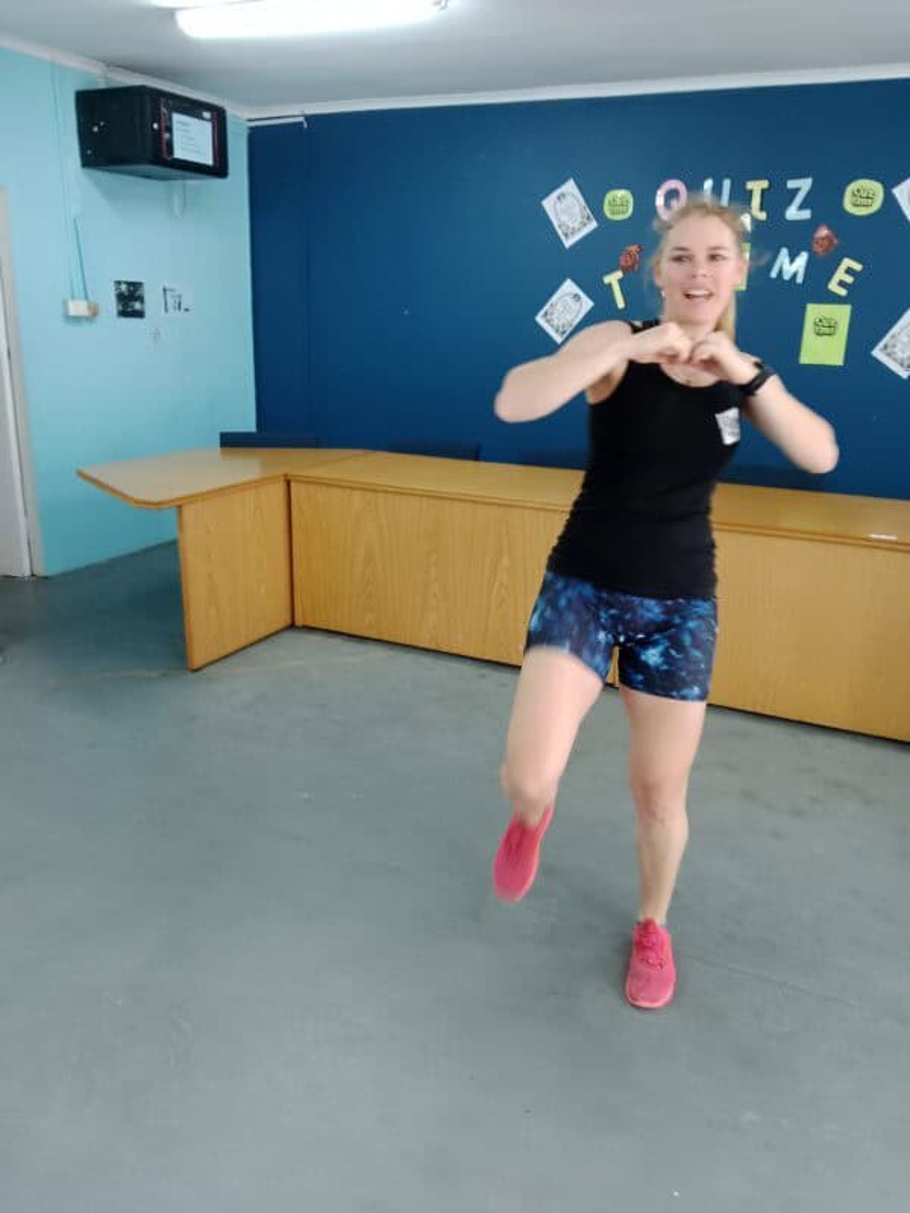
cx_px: 455
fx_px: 911
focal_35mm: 26
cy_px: 606
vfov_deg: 67.3
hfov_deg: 53.1
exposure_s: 1/33
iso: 925
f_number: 1.8
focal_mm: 4
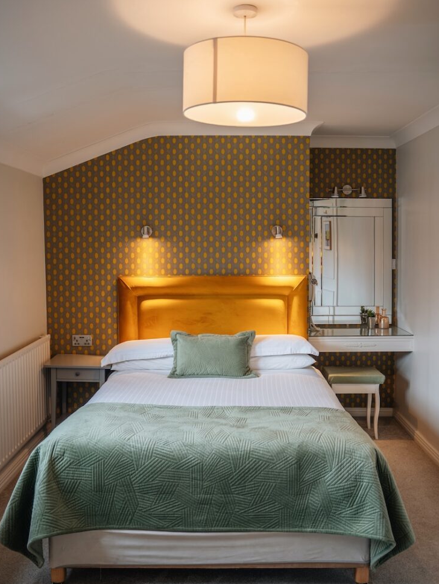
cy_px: 294
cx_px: 216
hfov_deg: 42.4
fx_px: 565
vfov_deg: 54.7
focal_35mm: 33
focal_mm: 30.4
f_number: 3.2
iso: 100
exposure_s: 1/30
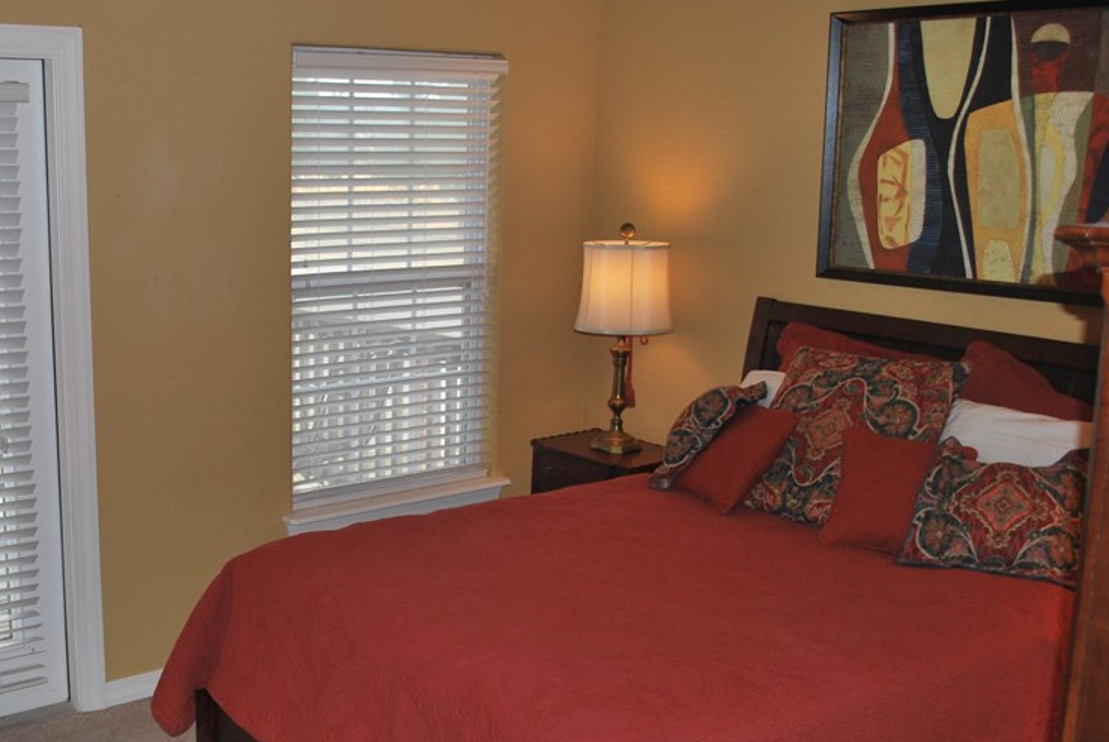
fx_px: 1357
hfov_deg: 43.9
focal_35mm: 44
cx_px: 378
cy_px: 458
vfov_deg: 30.5
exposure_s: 1/60
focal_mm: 20
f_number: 3.8
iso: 200
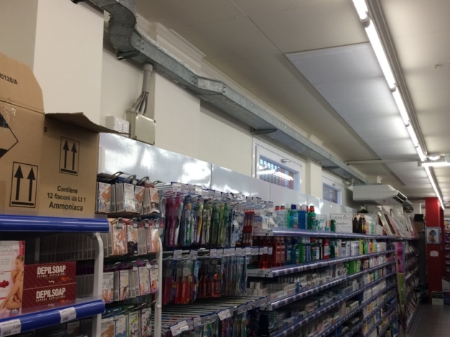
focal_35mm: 37
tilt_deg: +8.2
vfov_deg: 38.6
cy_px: 181
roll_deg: -0.1
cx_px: 252
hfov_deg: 50.0
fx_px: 481
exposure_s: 1/33
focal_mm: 4.15
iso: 32
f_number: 2.2
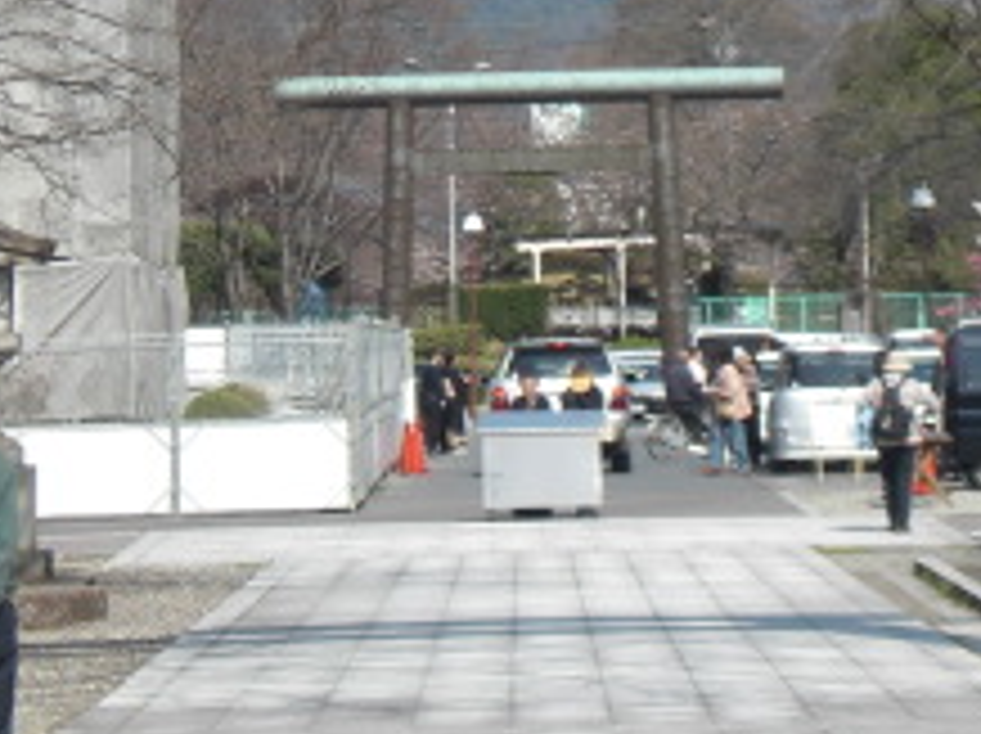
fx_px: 7247
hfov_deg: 7.7
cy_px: -176
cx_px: 576
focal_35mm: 256
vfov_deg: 5.8
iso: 64
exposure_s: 1/320
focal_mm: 14.49
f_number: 5
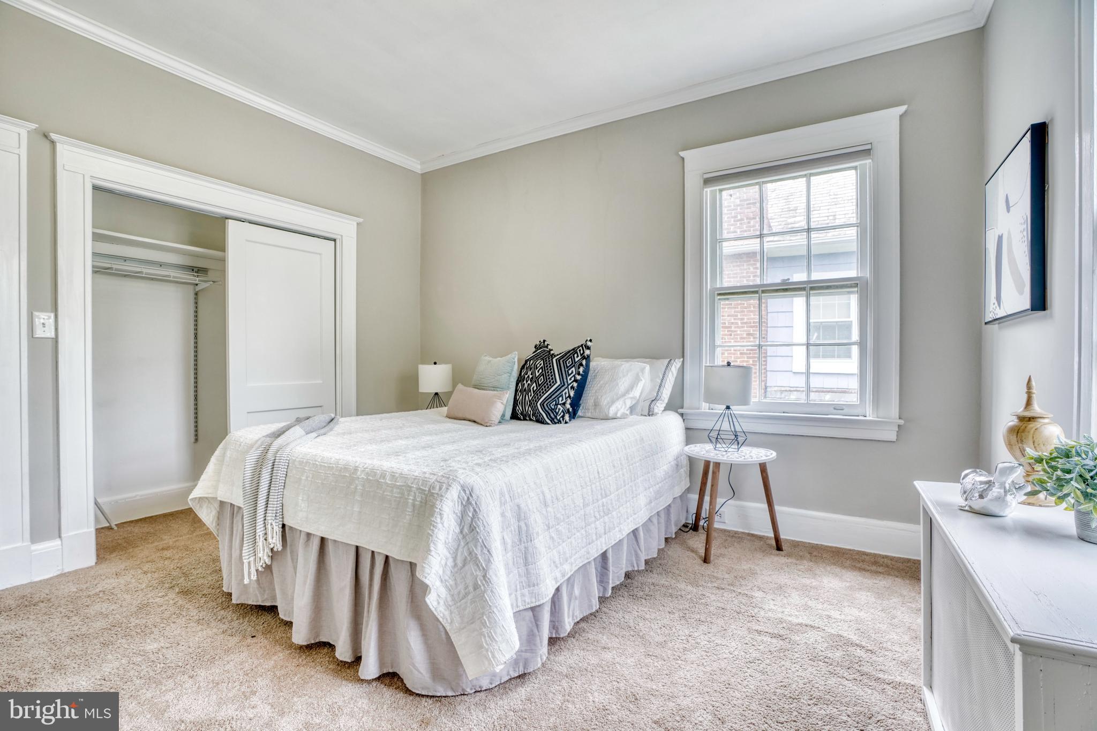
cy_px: 366
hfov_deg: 96.7
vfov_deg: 73.8
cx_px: 548
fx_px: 488
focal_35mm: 16
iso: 640
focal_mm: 16
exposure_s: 1/60
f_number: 7.1
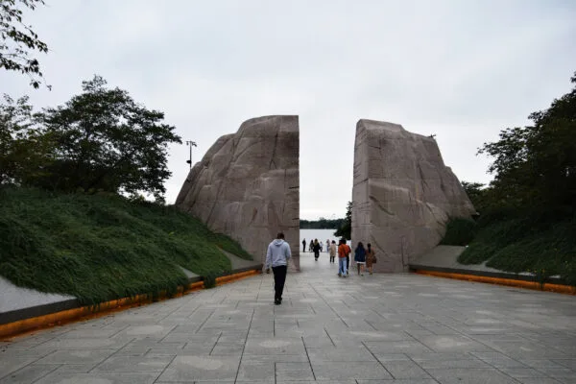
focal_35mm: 32
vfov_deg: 41.7
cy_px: 192
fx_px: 504
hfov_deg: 59.5
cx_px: 288
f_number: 5.6
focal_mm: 21
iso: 400
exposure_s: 1/125
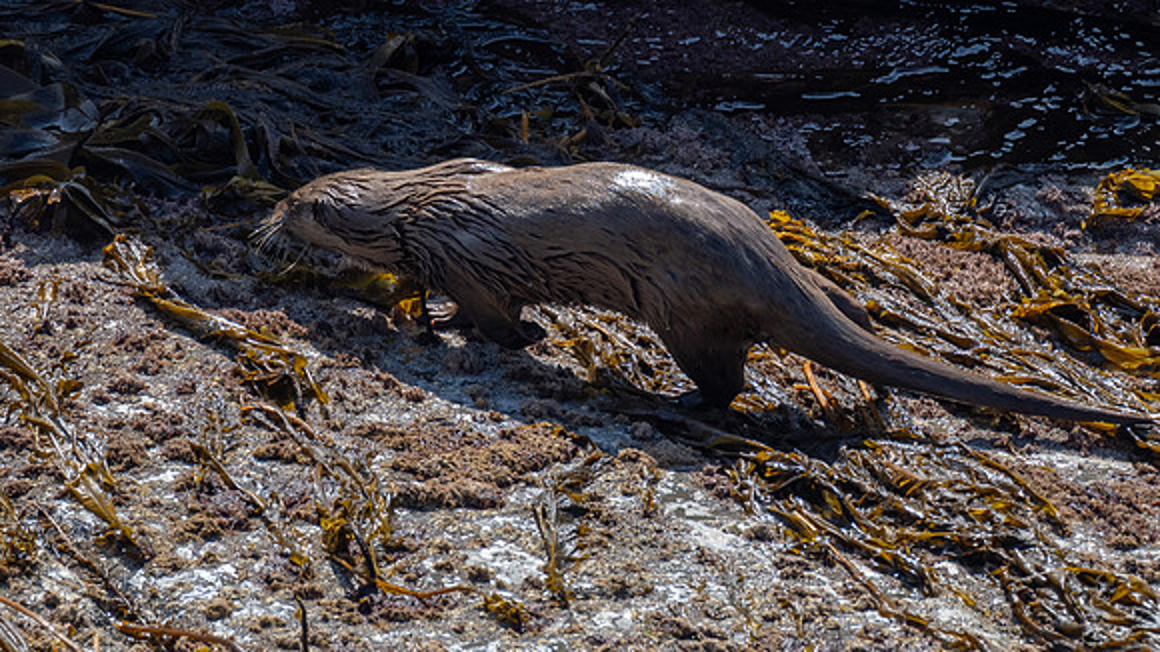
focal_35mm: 916
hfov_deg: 2.4
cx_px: 580
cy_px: 326
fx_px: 28177
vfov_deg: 1.3
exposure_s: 1/1250
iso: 400
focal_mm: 420
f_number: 5.6
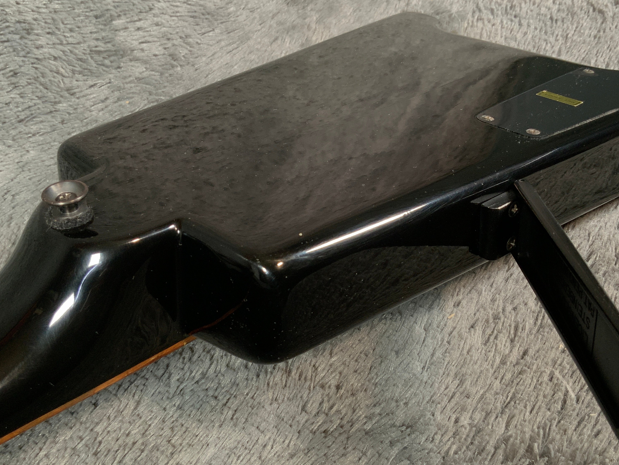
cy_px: 260
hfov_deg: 47.8
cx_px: 335
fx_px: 697
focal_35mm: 39
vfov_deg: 36.8
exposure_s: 1/62
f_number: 1.8
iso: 64
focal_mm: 3
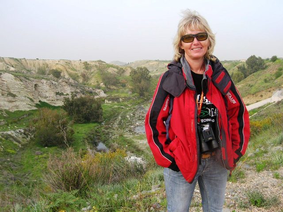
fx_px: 278
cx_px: 142
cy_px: 106
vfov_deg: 41.8
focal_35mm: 34
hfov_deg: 54.0
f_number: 4.9
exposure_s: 1/114
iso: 50
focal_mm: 5.7
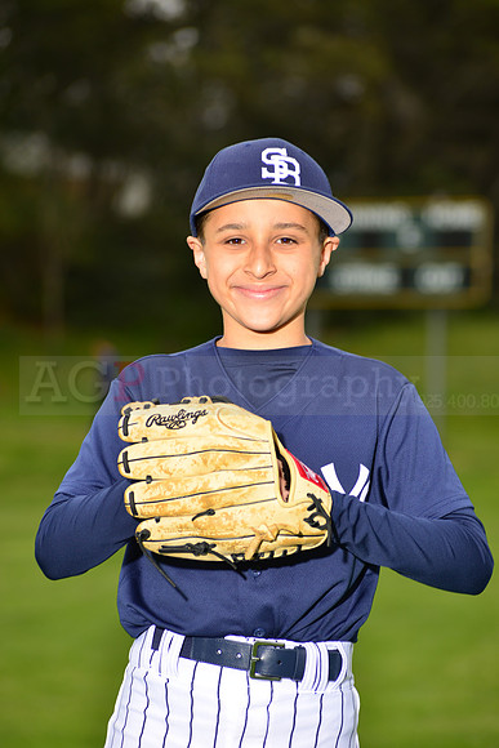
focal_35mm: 170
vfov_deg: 12.1
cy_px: 374
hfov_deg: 8.1
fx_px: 3532
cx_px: 250
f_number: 6.3
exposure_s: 1/200
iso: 200
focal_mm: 170
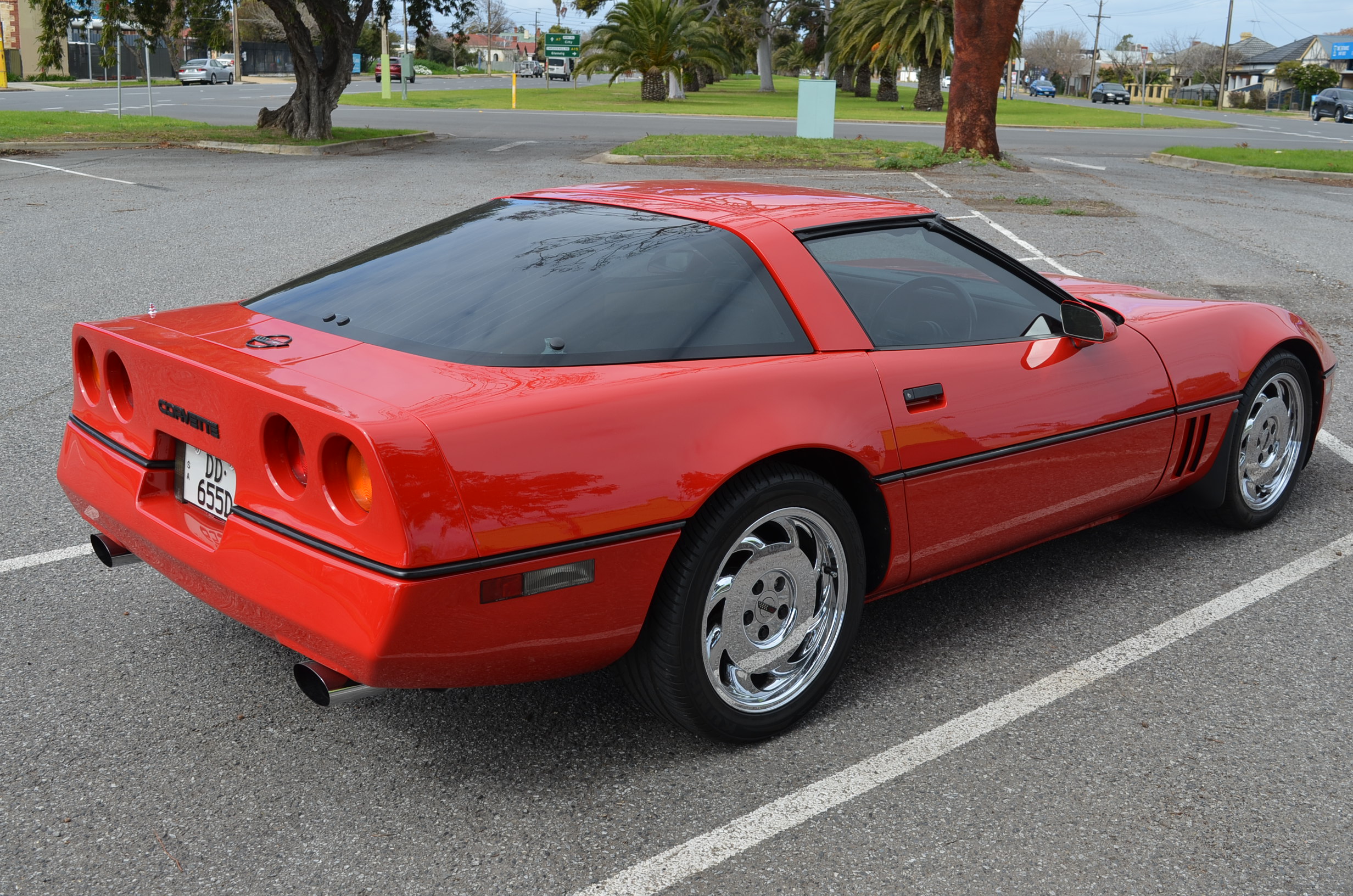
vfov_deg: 34.1
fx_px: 1463
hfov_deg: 49.6
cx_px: 676
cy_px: 448
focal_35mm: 39
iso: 100
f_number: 8
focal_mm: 26
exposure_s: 1/250
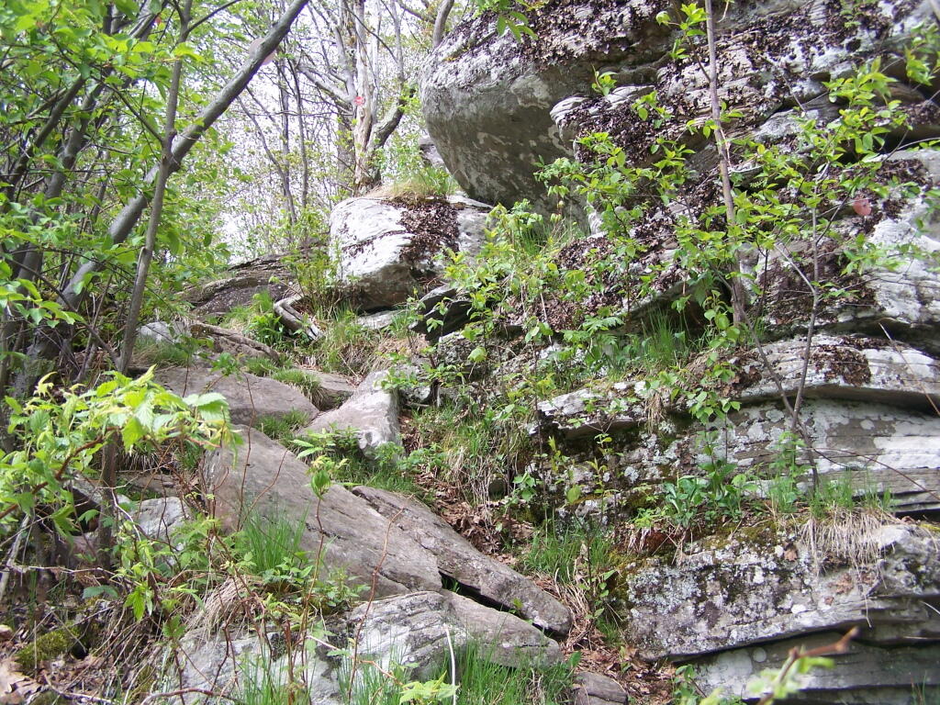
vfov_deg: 37.7
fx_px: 1032
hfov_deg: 49.0
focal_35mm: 38
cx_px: 470
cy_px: 352
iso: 80
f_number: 2.8
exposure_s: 1/200
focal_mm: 6.3
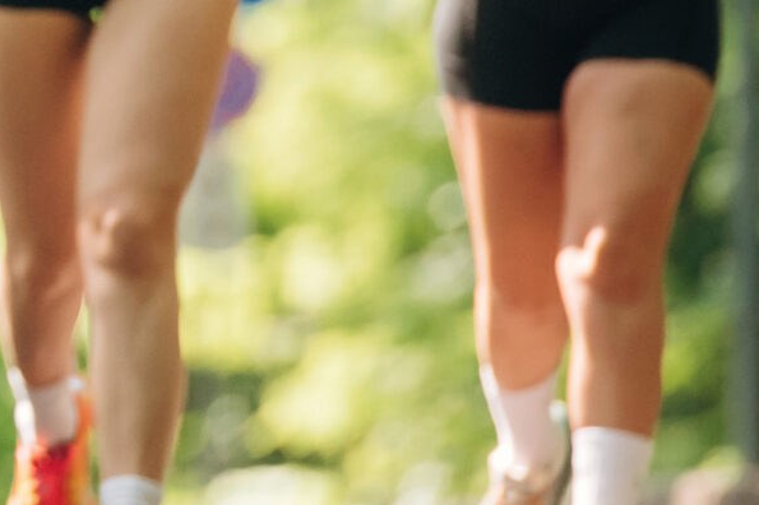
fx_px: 18121
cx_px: -649
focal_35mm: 860
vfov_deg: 1.6
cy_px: -230
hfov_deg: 2.4
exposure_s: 1/2500
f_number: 3.5
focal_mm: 200
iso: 1600
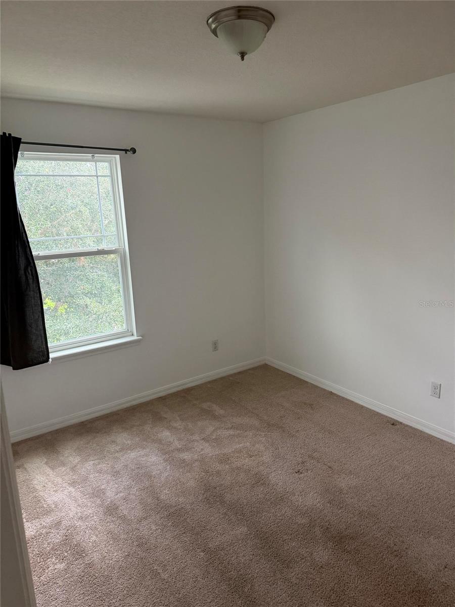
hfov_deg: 56.8
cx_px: 228
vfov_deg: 71.6
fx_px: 421
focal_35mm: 24
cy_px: 304
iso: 320
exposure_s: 1/60
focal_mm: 6.76
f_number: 1.78
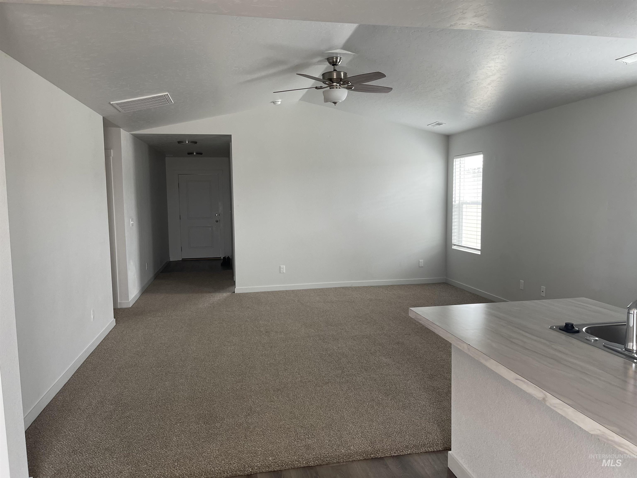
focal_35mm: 26
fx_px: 478
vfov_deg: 53.1
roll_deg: +0.7
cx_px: 318
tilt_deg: -6.0
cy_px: 239
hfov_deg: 67.3
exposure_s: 1/120
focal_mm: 5.1
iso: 100
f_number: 1.6
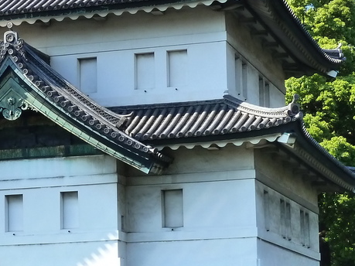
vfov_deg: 10.9
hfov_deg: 14.4
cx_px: 74
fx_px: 1394
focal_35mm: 136
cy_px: 219
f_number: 3.8
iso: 200
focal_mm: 8.5
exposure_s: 1/250
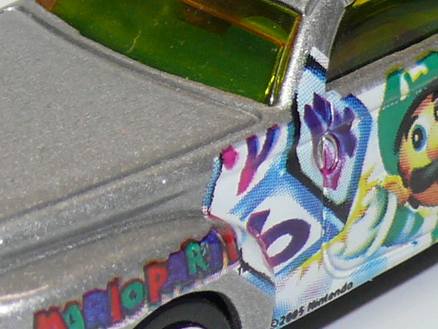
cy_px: 103
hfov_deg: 5.8
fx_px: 4289
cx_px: 222
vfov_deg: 4.4
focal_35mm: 339
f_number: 4
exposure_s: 1/30
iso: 100
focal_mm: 13.7
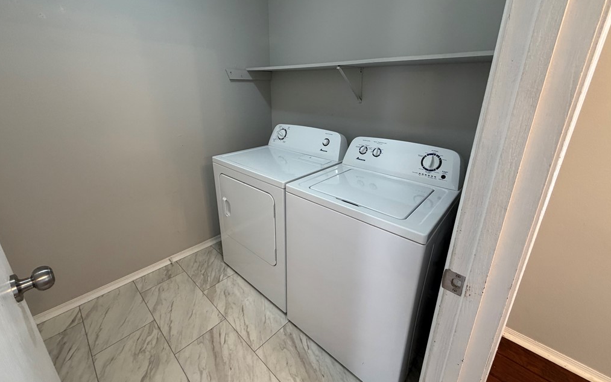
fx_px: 250
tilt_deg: -18.0
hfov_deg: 101.5
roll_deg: -0.5
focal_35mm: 15
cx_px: 303
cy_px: 168
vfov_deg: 74.5
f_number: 2.2
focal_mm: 2.22
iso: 200
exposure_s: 1/60
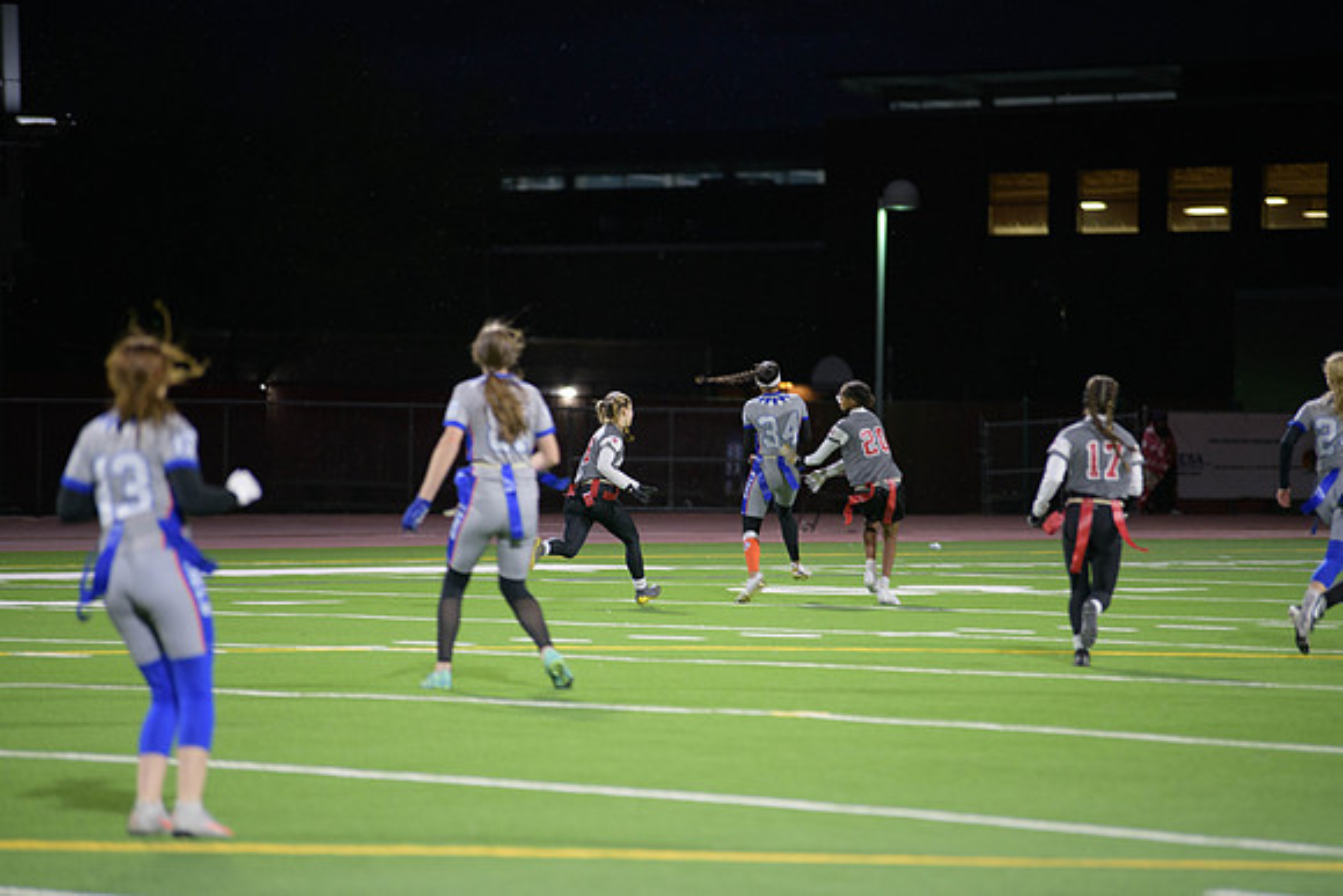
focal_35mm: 200
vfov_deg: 6.9
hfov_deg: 10.3
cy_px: 448
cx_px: 672
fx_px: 7463
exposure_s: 1/200
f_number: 2.8
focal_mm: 200
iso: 1600
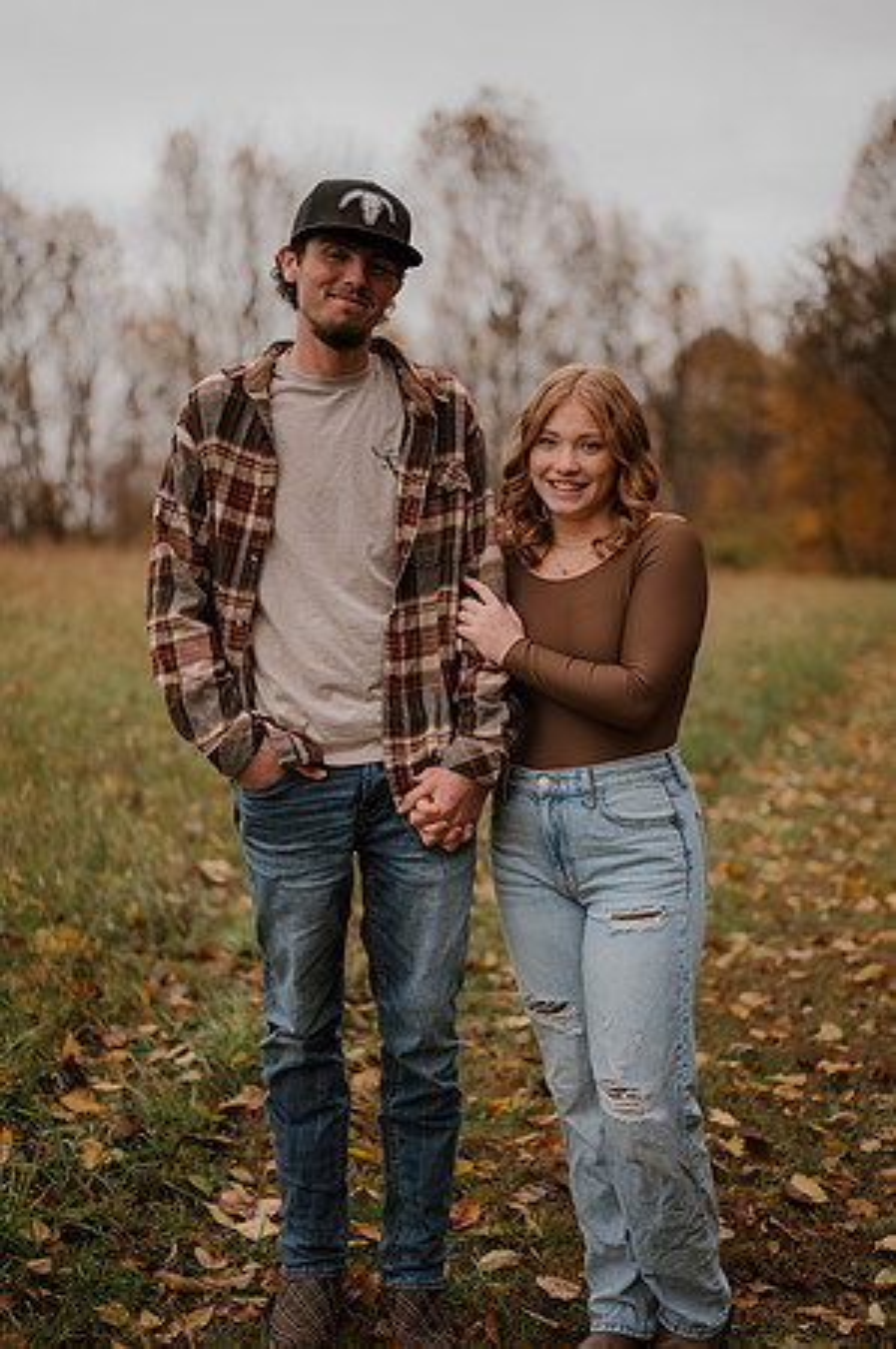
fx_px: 1871
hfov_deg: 26.9
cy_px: 674
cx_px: 448
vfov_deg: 39.6
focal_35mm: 50
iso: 320
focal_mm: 50
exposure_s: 1/320
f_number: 1.8
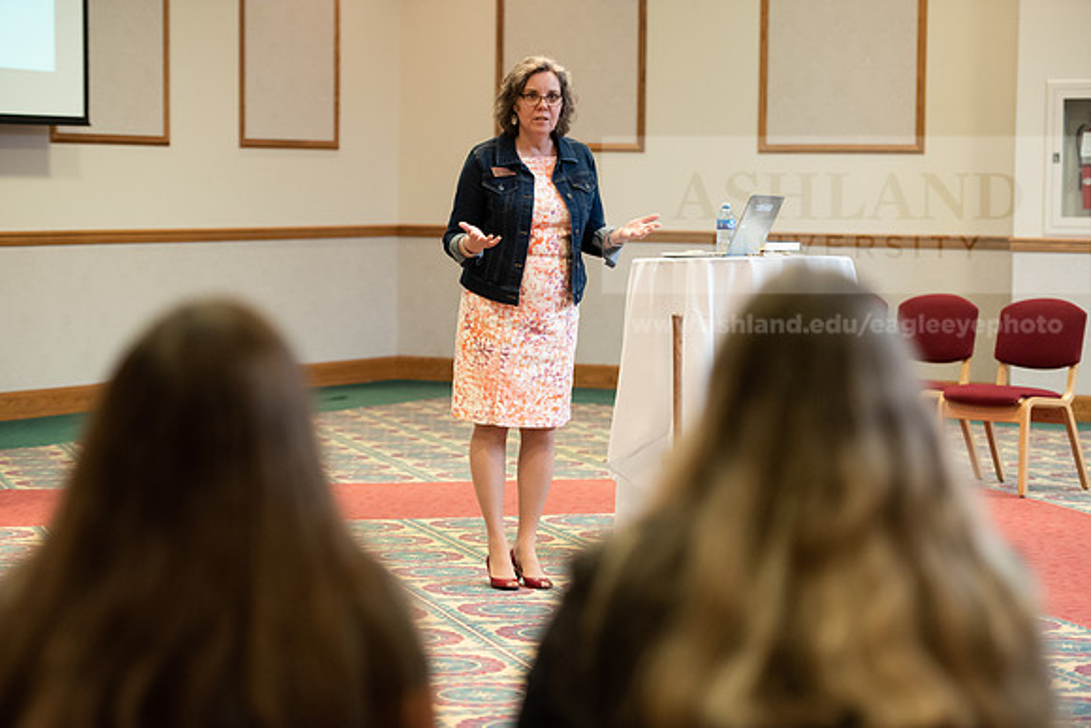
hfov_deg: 20.4
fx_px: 3031
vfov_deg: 13.7
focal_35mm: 100
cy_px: 364
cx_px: 546
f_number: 3.2
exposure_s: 1/200
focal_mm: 100
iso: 2500
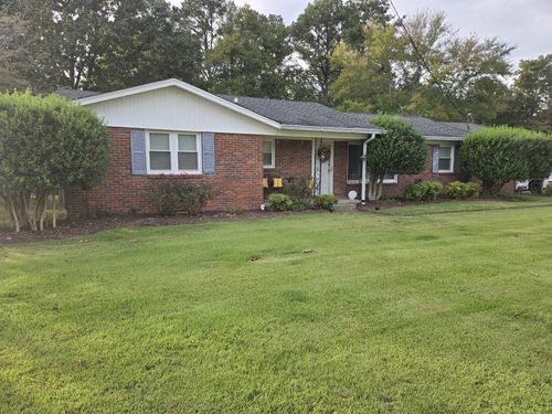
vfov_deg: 58.9
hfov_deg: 73.9
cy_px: 207
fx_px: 367
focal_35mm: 23
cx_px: 276
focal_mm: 5.4
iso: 25
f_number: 1.8
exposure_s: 1/453
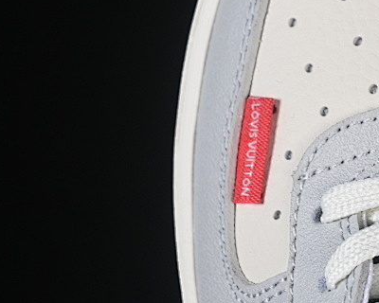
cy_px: 86
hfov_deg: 10.1
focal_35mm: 190
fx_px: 2131
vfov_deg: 8.1
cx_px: 409
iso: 160
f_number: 7.1
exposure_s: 1/80
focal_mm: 50
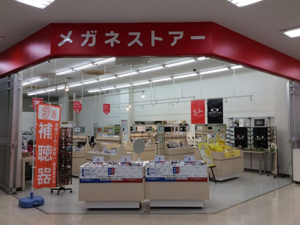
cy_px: 112
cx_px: 150
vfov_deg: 44.1
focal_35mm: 32
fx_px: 277
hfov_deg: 56.9
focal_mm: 3.3
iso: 50
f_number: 2.4
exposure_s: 1/120
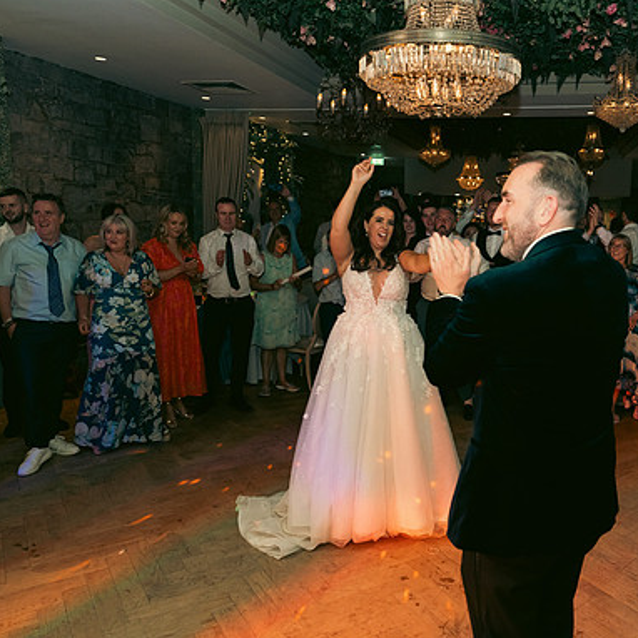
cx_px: 426
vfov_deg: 52.5
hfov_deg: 51.5
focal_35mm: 31
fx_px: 646
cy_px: 320
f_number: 3.5
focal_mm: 24
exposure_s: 1/160
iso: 2500
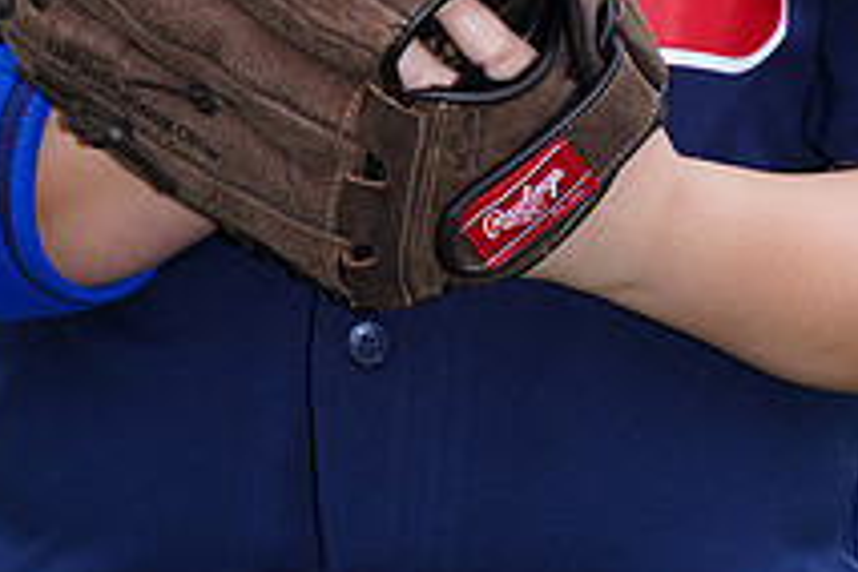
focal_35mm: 545
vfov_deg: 2.5
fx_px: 12988
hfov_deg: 3.8
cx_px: 356
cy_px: -584
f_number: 9
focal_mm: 200
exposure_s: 1/250
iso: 200
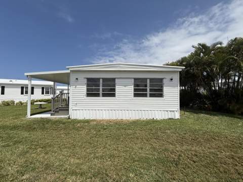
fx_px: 98
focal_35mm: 14
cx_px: 122
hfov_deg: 102.1
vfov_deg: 85.6
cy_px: 91
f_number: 2.2
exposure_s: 1/6803
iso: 50
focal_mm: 2.22
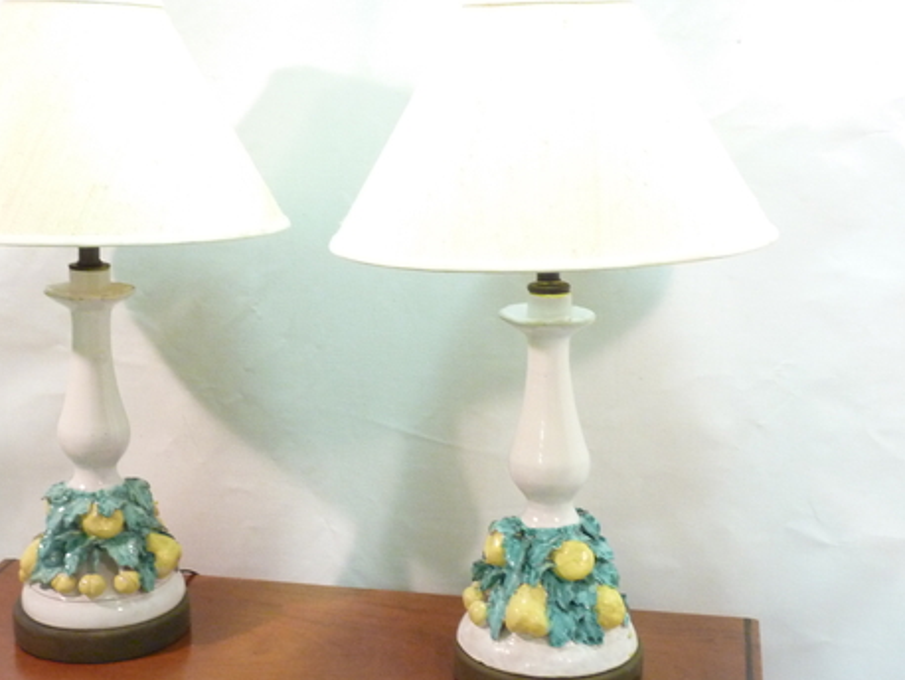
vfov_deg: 26.6
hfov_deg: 34.9
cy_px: 320
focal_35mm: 55
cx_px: 387
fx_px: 1439
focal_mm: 6.9
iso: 400
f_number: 3.7
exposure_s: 1/8
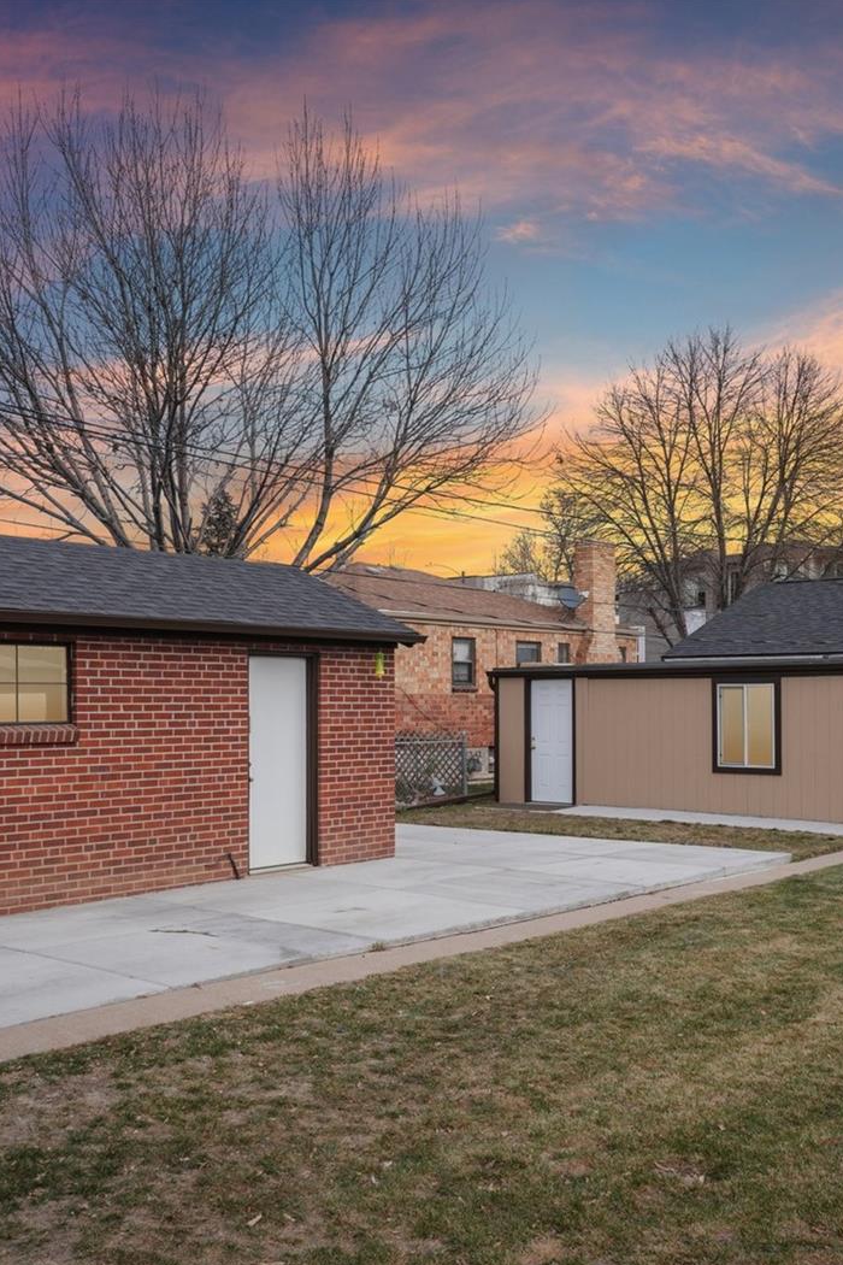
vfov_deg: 58.7
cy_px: 640
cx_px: 453
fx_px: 1124
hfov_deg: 41.1
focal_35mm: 32
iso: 100
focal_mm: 14
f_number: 8
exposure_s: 1/250
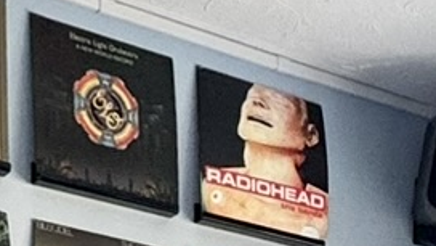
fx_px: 1330
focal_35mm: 115
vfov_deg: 8.0
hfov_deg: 18.5
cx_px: 329
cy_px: 881
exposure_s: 1/99
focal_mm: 2.22
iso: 125
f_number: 2.2
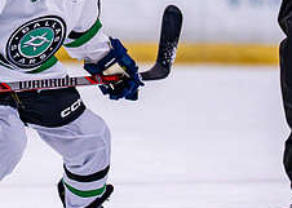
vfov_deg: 2.1
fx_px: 5593
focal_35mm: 675
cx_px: 71
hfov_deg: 3.0
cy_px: -2
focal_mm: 200
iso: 2500
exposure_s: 1/1250
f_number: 2.8
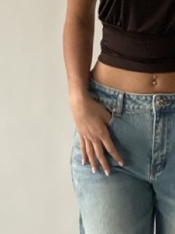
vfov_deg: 9.7
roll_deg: -1.1
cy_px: 203
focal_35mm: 203
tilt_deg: -10.0
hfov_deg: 7.3
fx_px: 1368
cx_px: 86
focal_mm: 6
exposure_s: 1/50
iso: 250
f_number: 2
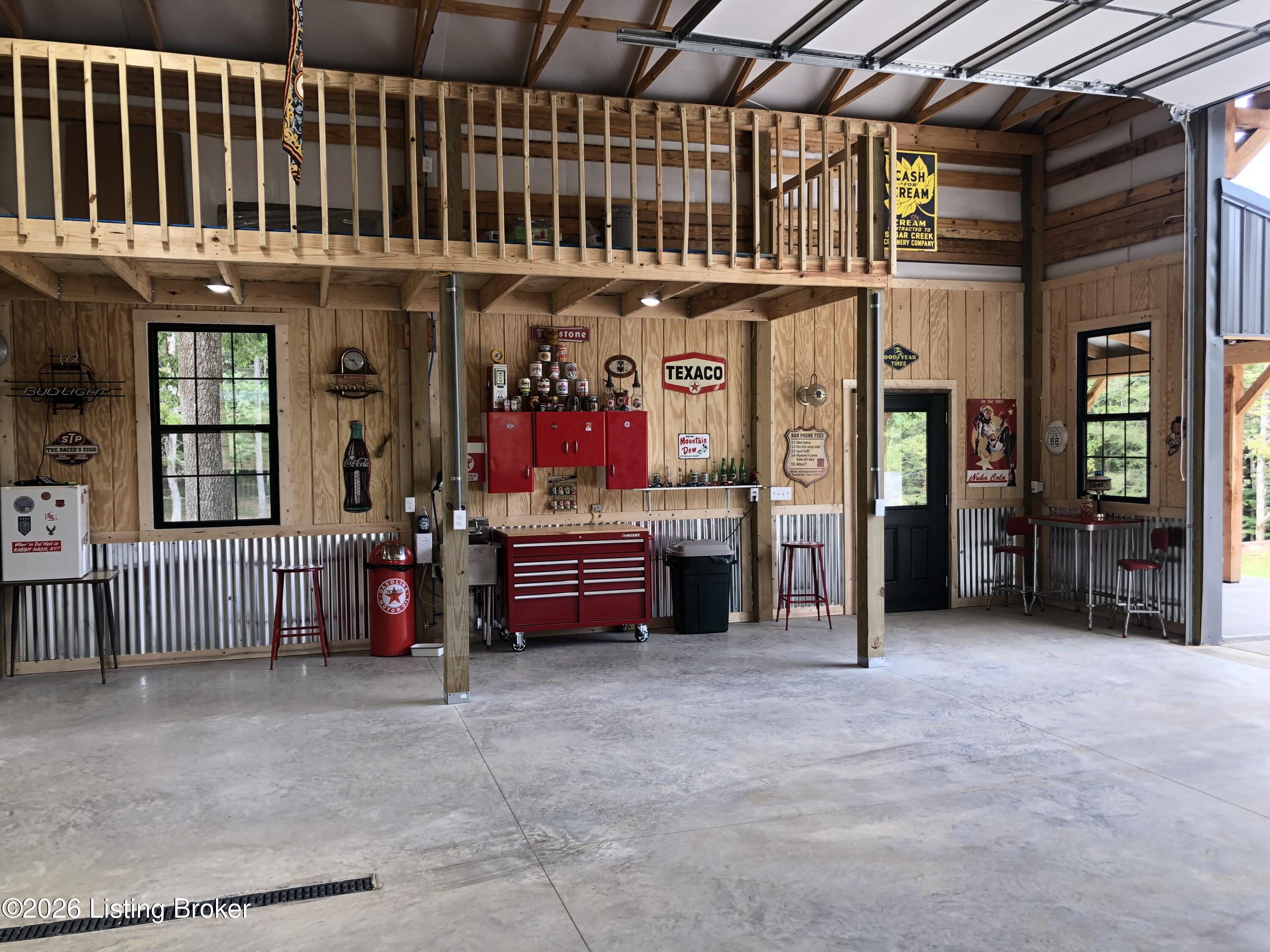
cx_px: 635
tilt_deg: -2.1
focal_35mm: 28
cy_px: 476
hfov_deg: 63.4
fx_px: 1027
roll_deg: +1.2
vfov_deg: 49.7
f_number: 1.8
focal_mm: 4
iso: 50
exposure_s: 1/120
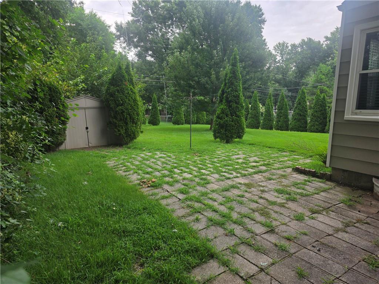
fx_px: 252
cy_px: 142
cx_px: 190
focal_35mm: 23
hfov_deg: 73.9
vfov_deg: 58.9
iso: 32
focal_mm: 6.25
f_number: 1.7
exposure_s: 1/180
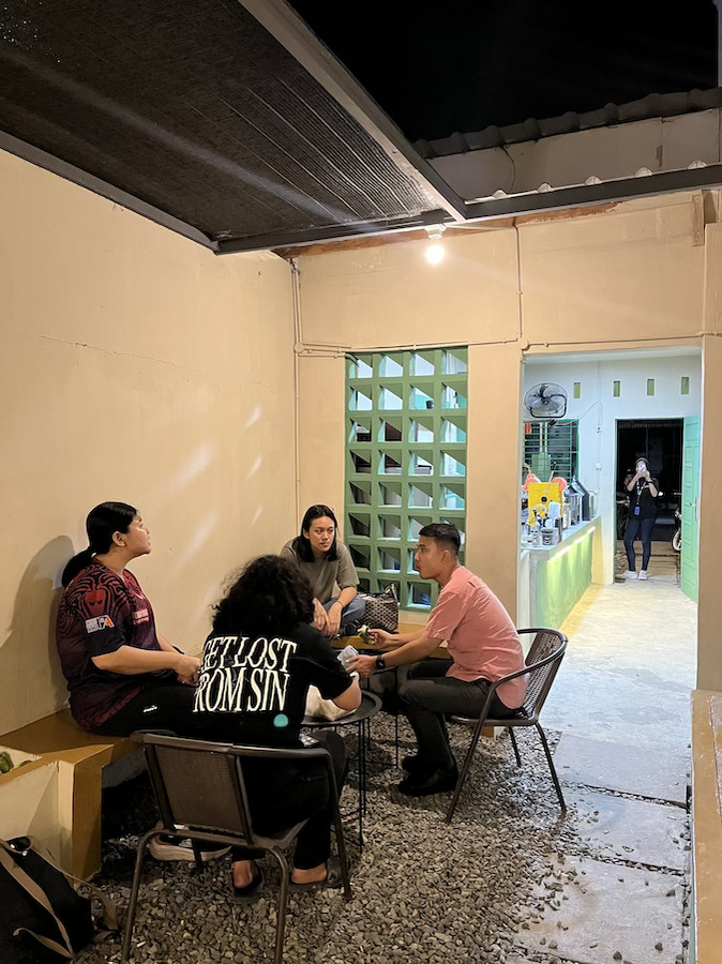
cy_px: 482
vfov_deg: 67.3
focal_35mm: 26
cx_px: 361
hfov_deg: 53.0
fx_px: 724
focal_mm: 5.1
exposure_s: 1/50
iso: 400
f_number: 1.6
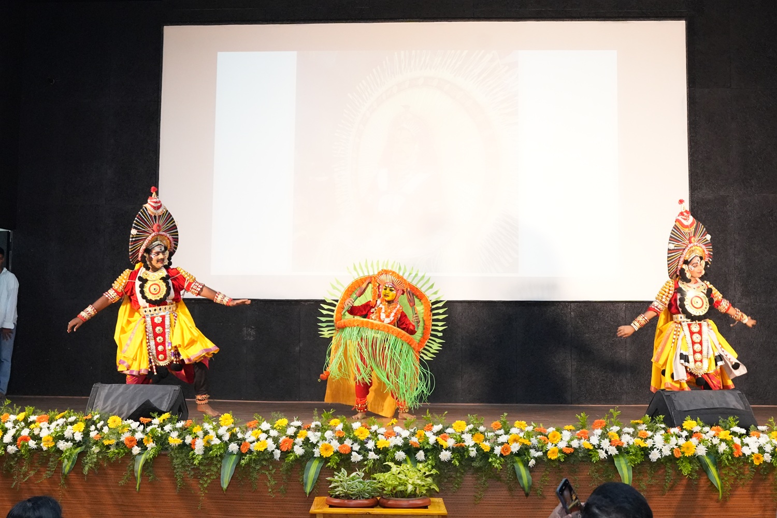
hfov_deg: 41.9
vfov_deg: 28.6
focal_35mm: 47
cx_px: 388
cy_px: 259
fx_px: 1014
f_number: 6.3
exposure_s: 1/160
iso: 6400
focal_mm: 31.6
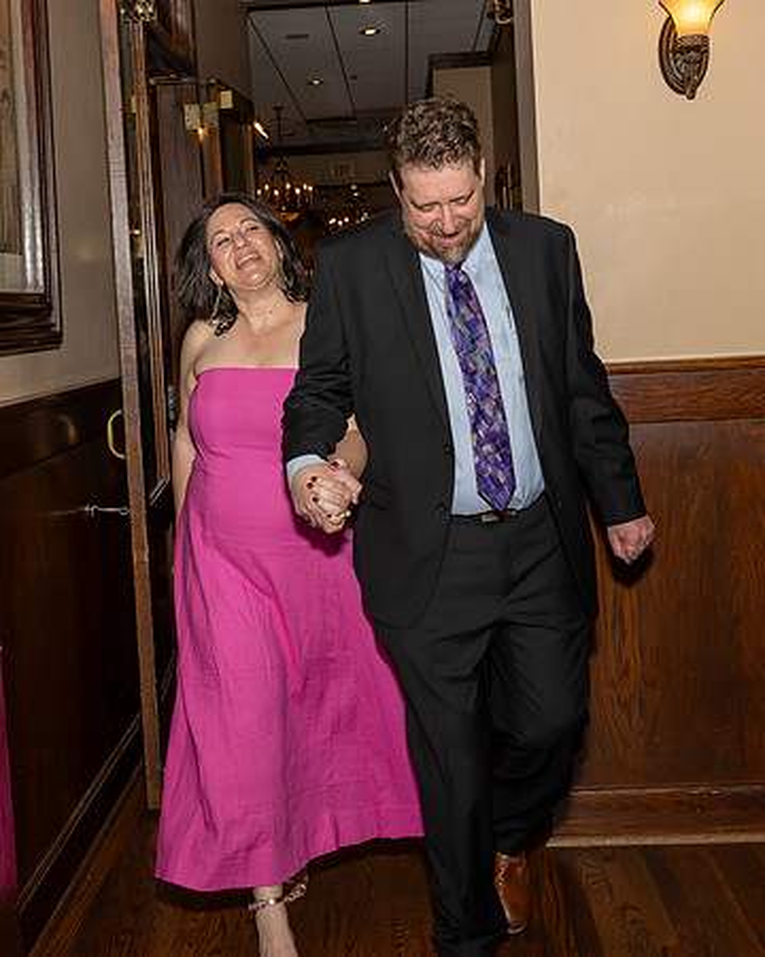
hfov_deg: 30.6
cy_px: 380
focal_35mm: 49
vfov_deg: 37.7
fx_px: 1394
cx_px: 315
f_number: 8
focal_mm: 29
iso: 640
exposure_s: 1/250
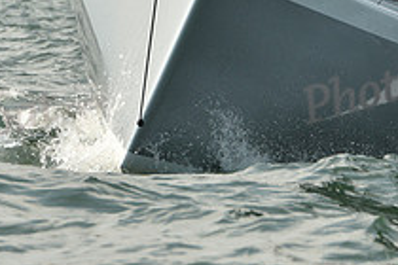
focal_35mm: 552
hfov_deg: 3.7
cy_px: 3
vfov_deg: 2.5
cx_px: 207
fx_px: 6102
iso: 250
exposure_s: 1/800
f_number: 9
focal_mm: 200
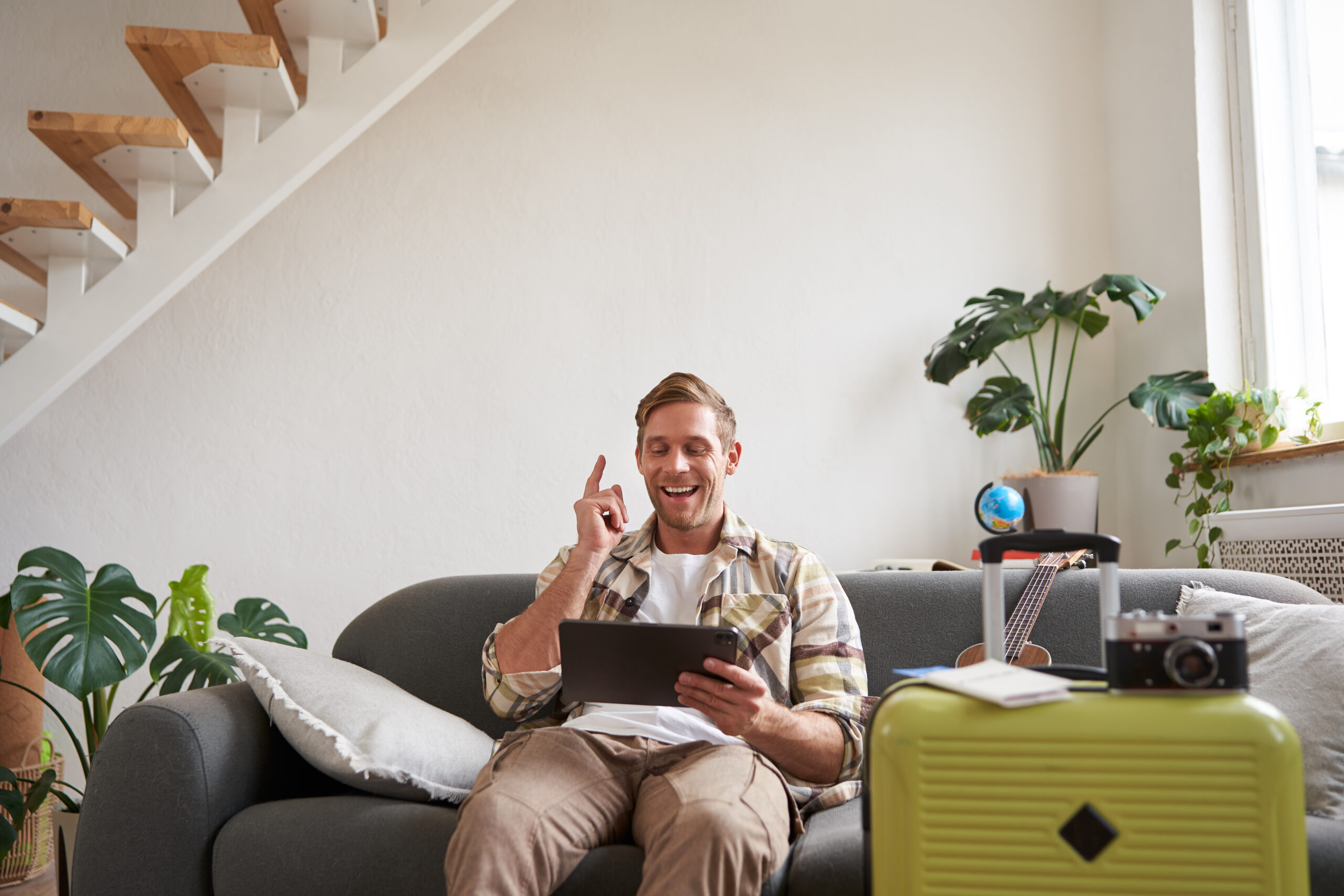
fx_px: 1307
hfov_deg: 54.4
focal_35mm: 35
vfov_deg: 37.9
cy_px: 448
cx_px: 672
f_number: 2
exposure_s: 1/100
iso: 160
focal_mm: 35
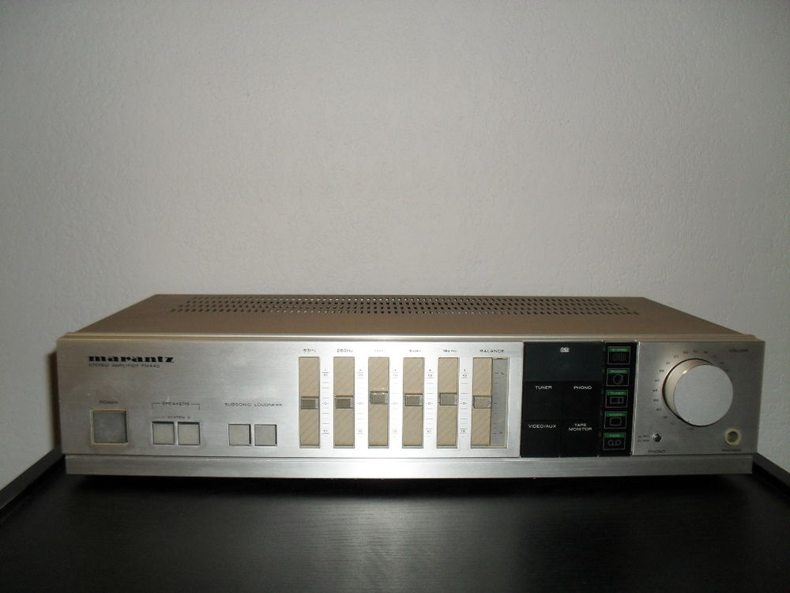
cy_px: 296
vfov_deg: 40.7
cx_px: 395
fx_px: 799
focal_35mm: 35
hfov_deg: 52.6
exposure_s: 1/45
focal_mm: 6.3
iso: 200
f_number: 3.2
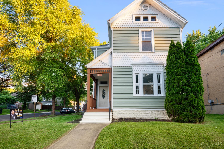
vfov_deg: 73.7
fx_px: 99
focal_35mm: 16
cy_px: 74
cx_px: 112
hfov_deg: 96.8
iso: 100
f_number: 8
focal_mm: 16
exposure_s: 1/6
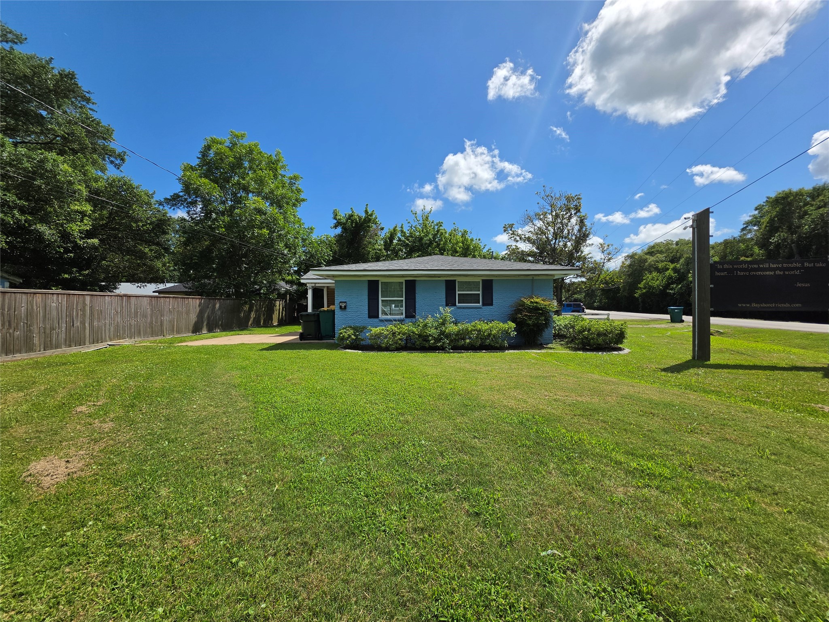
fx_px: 311
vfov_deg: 89.9
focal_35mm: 13
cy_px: 311
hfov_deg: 106.2
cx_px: 414
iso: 32
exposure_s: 1/2607
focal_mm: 2.2
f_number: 1.9
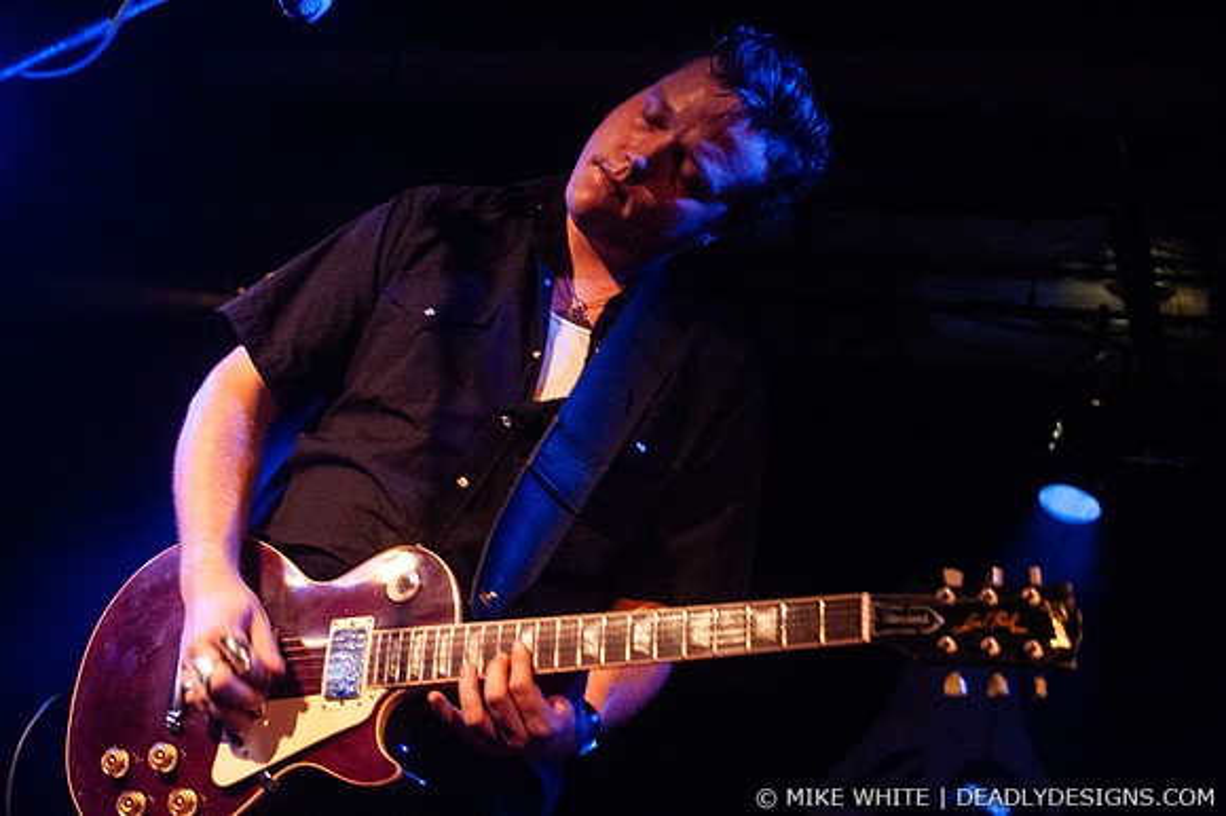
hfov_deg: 37.9
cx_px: 613
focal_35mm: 52
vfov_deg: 25.7
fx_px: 1787
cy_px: 408
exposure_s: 1/60
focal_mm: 35
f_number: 2.8
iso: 800
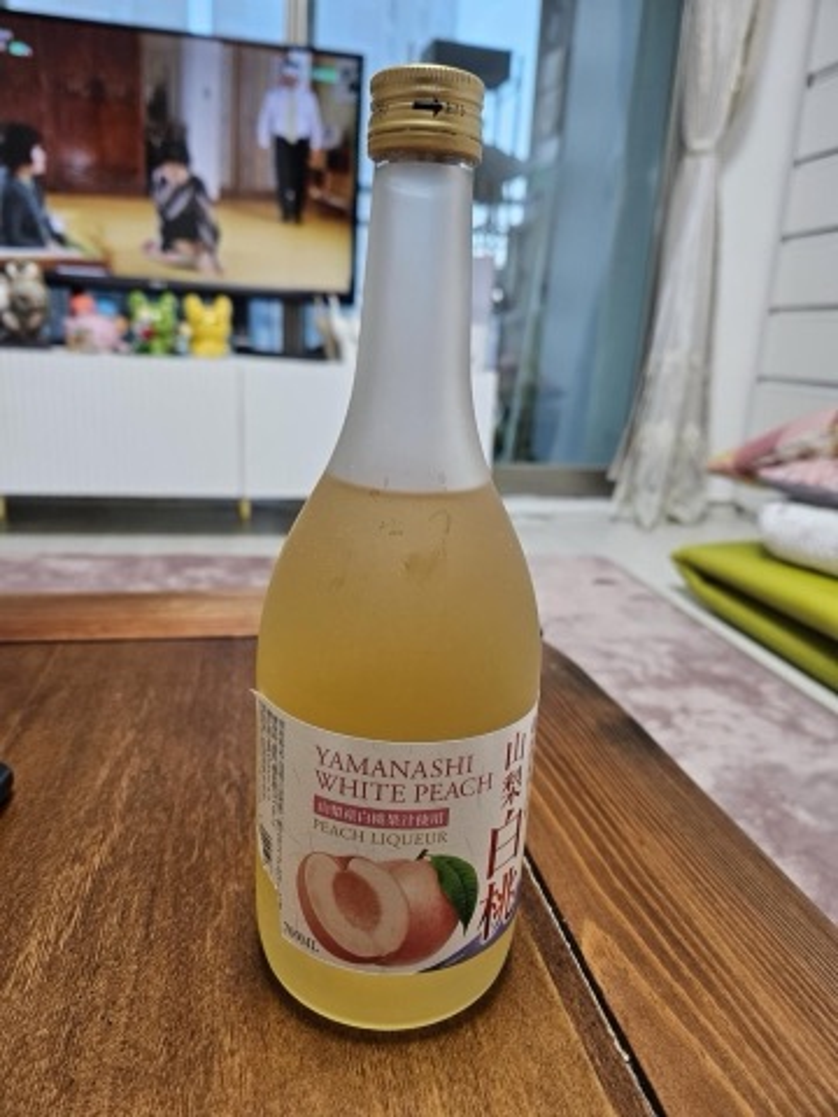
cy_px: 558
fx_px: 742
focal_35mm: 23
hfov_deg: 58.9
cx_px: 419
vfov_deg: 73.9
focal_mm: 5.4
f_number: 1.8
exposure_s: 1/120
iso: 320
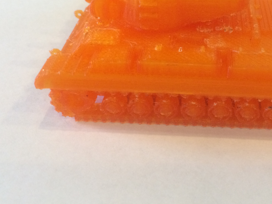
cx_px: 181
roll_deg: -2.1
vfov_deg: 30.1
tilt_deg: -35.1
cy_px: 73
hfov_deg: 39.2
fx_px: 377
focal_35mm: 48
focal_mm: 4.15
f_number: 2.2
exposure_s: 1/30
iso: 200
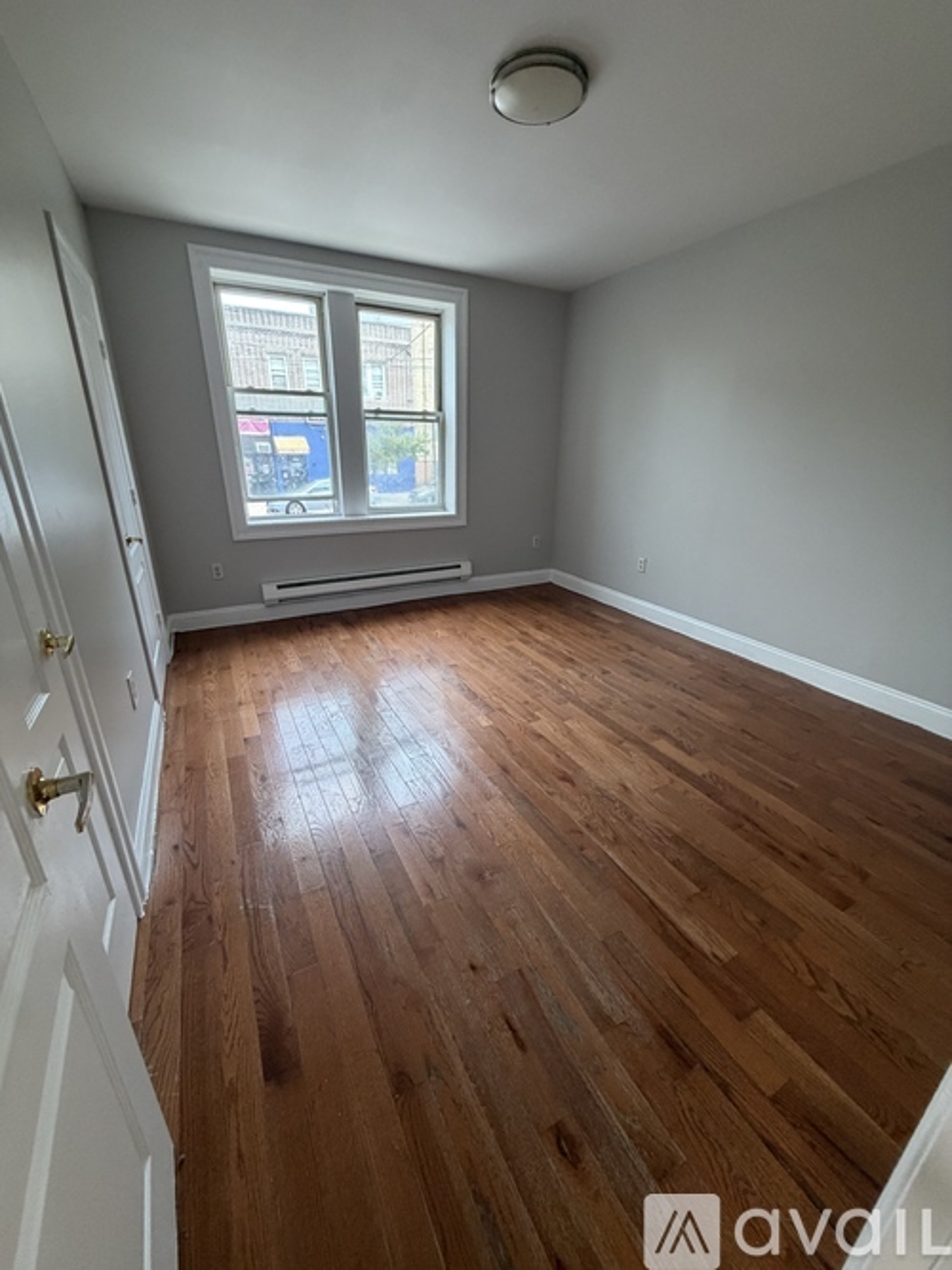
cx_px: 476
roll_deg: -1.3
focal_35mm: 14
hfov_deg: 85.7
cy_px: 635
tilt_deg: -18.7
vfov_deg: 102.1
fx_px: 514
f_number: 2.2
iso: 250
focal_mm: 2.22
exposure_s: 1/60
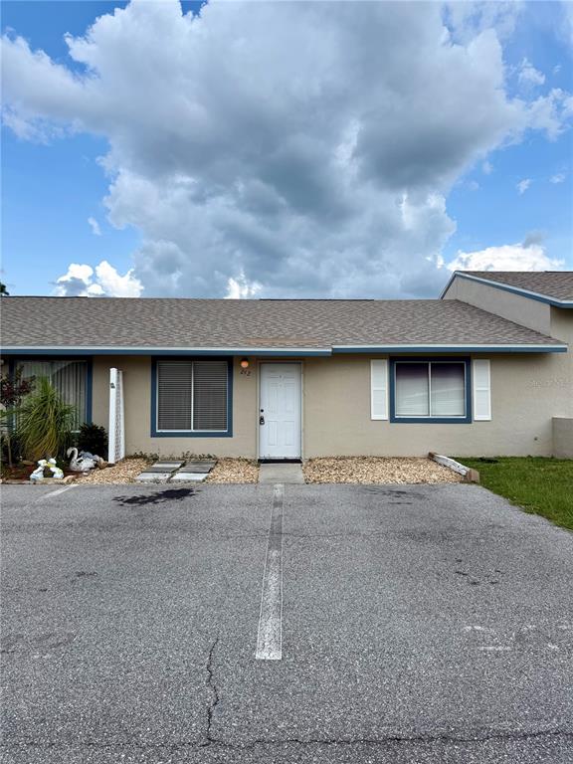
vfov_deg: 71.6
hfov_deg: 56.8
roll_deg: -0.9
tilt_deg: +0.7
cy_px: 382
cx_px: 286
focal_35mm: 24
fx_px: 530
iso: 80
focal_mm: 6.76
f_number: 1.78
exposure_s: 1/3584
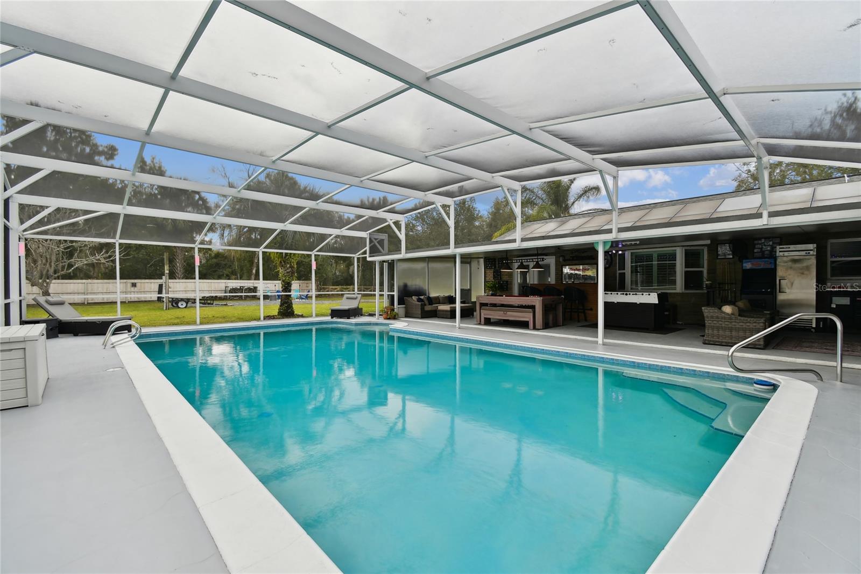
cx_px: 430
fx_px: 359
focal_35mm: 15
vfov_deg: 77.3
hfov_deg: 100.4
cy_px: 287
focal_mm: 10
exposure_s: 1/125
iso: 100
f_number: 7.1
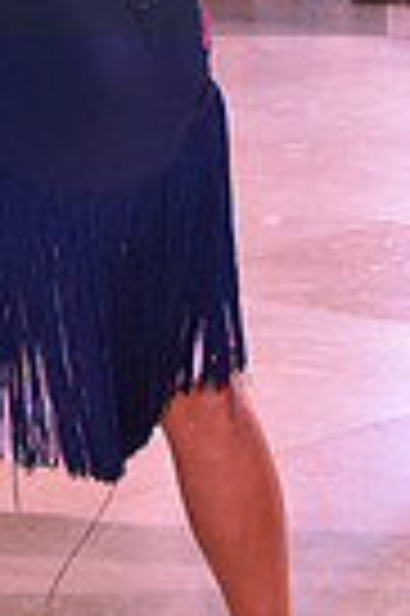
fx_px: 2757
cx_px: -232
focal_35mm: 161
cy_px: -112
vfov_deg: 12.5
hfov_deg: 8.3
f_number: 5.6
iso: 2500
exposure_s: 1/320
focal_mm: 38
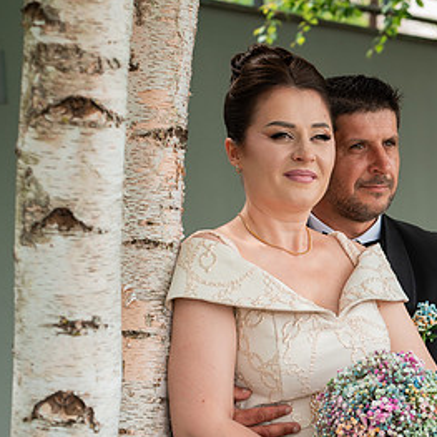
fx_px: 1800
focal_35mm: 126
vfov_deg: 13.8
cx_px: 420
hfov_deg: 13.7
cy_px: 312
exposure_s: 1/250
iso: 200
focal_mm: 64
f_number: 4
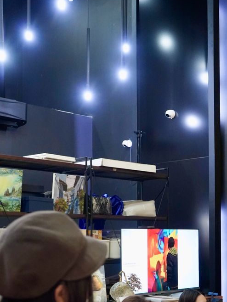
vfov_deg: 33.7
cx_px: 162
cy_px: 224
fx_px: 489
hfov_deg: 25.9
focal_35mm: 56
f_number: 4
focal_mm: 32
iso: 6400
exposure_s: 1/160
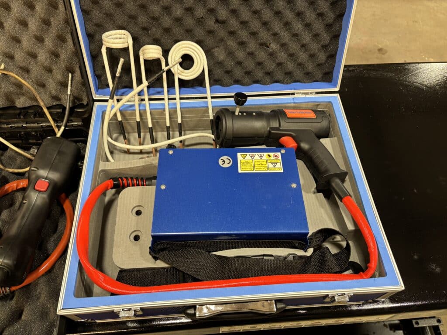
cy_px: 168
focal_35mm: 26
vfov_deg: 53.1
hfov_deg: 67.3
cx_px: 224
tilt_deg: -55.7
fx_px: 336
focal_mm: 5.96
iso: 160
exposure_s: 1/50
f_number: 1.6
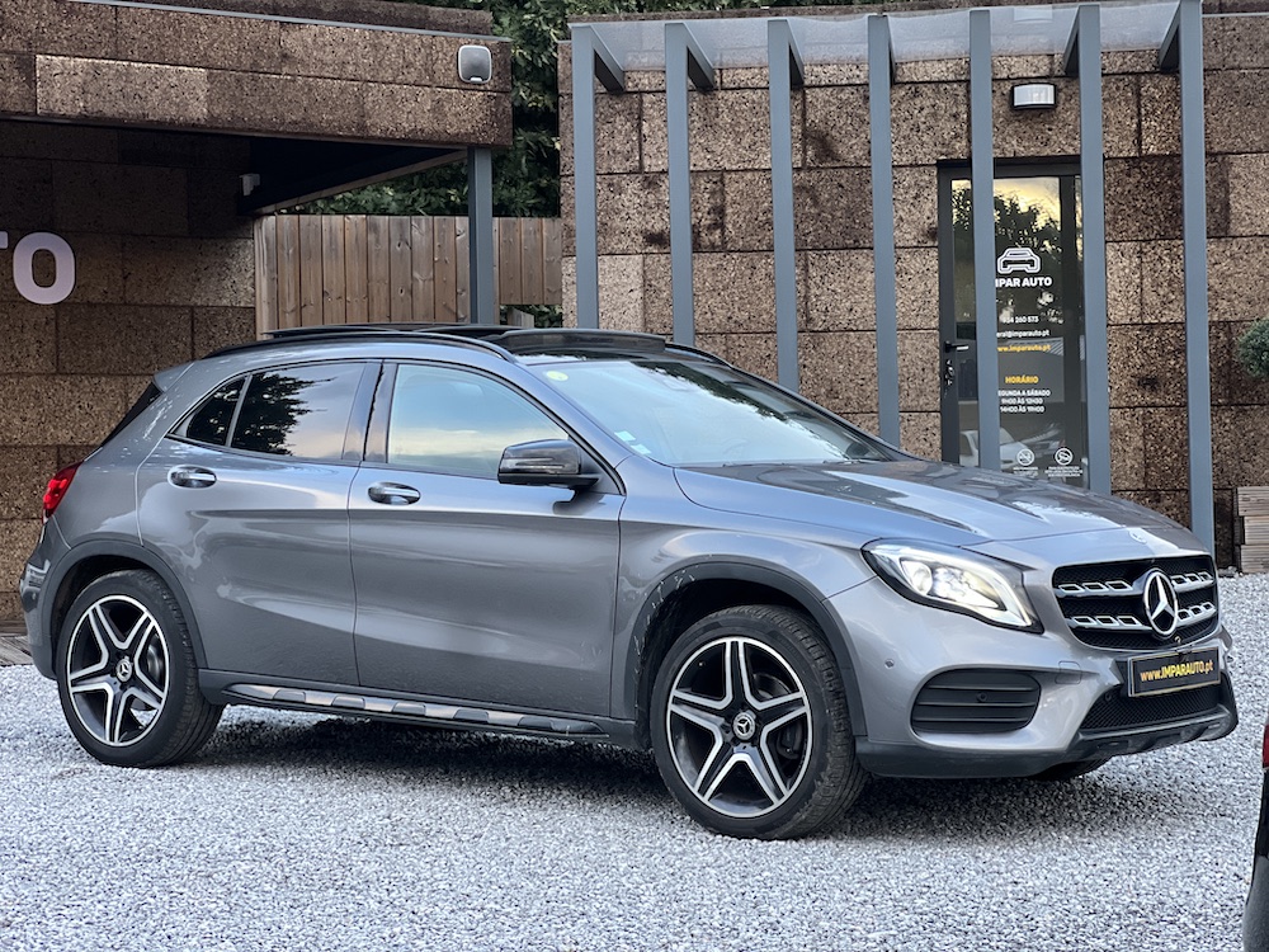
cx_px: 634
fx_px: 2823
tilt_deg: +1.5
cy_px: 476
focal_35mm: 77
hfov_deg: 25.3
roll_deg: +1.5
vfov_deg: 19.1
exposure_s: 1/40
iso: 250
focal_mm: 9
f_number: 2.8
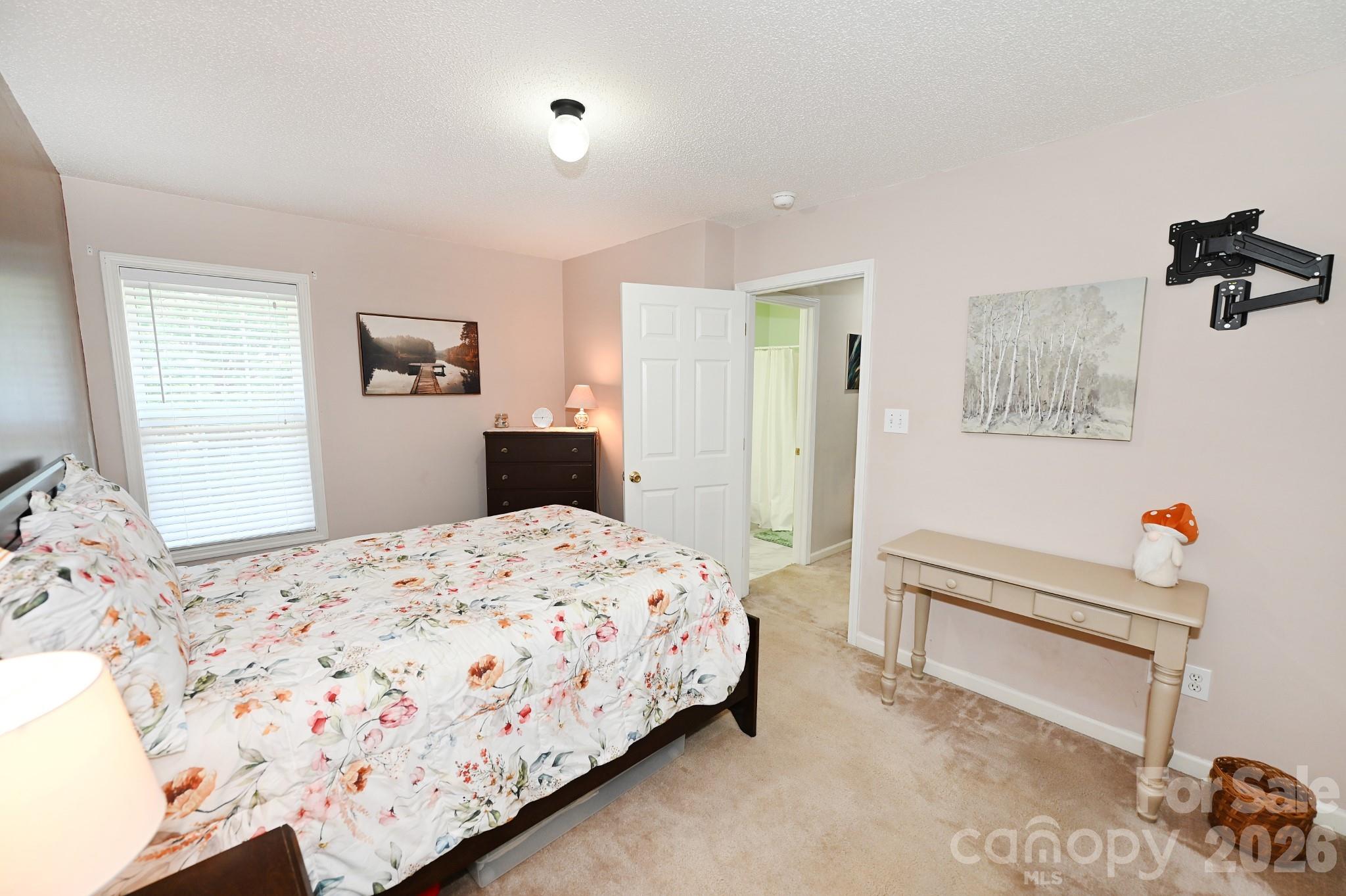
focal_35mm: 14
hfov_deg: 104.3
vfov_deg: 81.1
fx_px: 523
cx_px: 673
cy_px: 448
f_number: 4
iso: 500
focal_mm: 14
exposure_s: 1/60
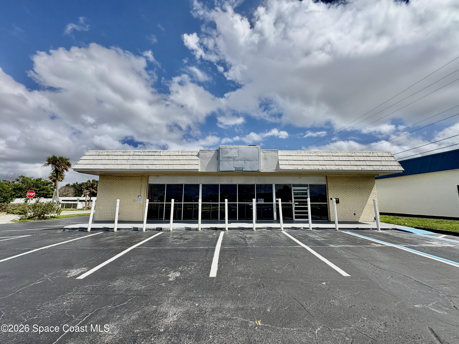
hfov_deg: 102.1
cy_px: 172
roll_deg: -0.1
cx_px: 230
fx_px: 186
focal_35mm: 14
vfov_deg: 85.7
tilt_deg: +10.8
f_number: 2.2
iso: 50
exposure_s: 1/3247
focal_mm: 2.22
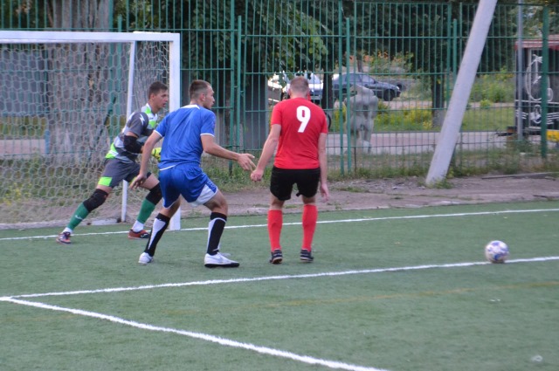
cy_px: 186
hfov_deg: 24.6
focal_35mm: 82
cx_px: 280
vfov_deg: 16.5
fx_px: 1279
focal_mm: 55
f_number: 5.6
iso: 3200
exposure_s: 1/400
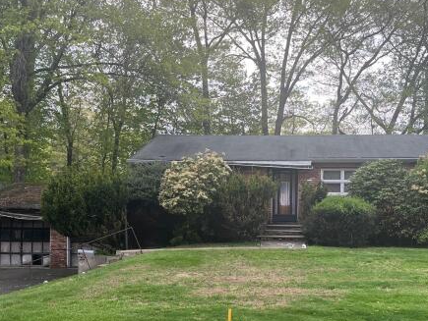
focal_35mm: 43
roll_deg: -0.9
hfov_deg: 43.5
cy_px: 236
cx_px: 269
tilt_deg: -0.2
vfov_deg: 33.1
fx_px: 532
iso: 50
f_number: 1.6
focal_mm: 5.1
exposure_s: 1/574
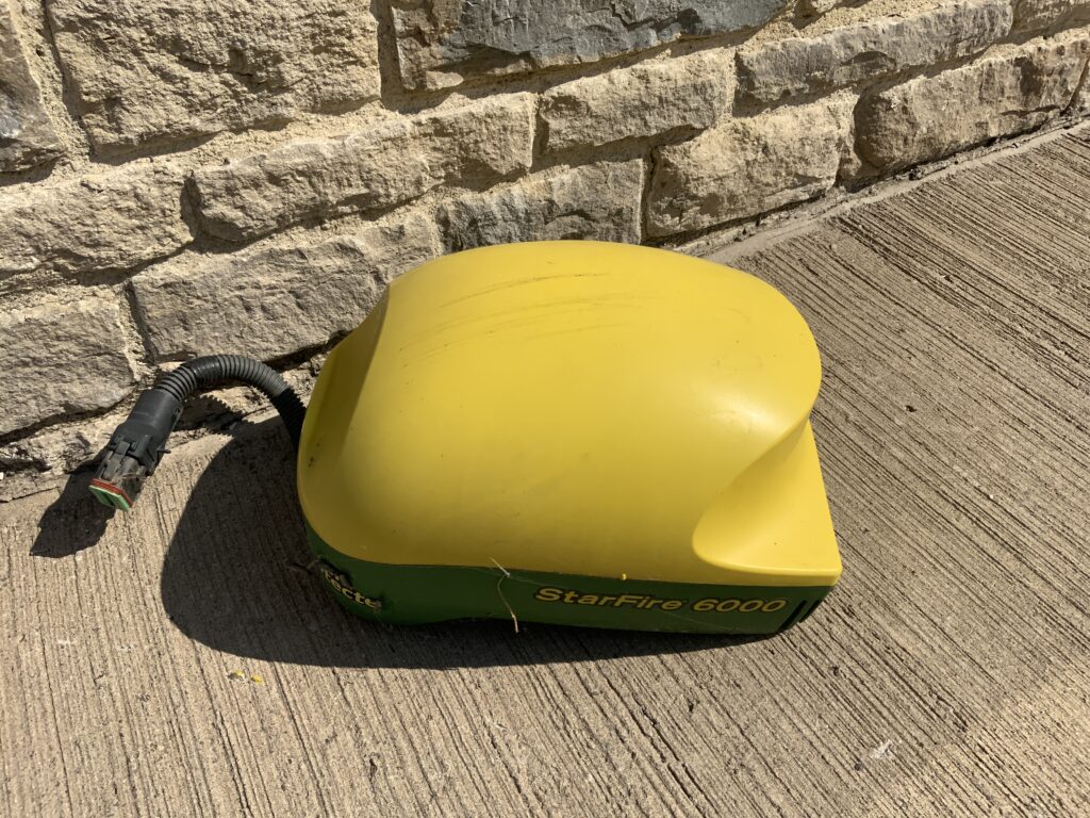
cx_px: 545
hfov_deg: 61.7
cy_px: 409
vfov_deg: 48.2
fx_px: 913
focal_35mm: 29
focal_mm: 3
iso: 20
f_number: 1.8
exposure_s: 1/3534
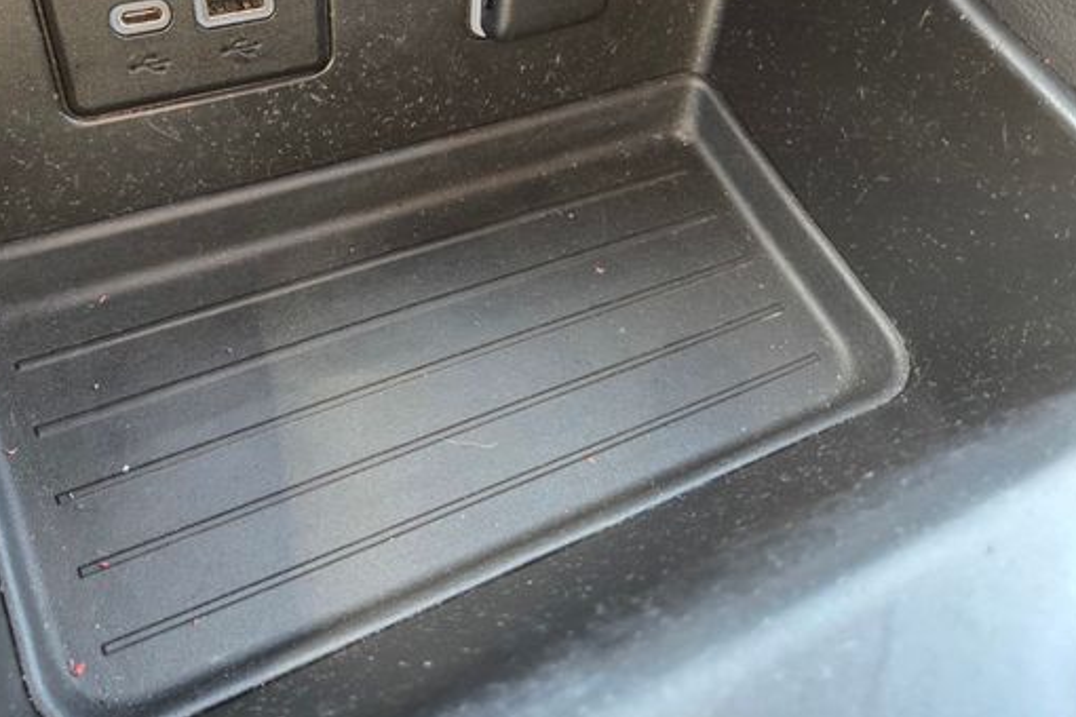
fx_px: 897
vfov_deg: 43.4
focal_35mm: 30
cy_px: 293
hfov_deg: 61.2
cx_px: 414
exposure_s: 1/32
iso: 250
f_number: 1.8
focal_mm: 5.4
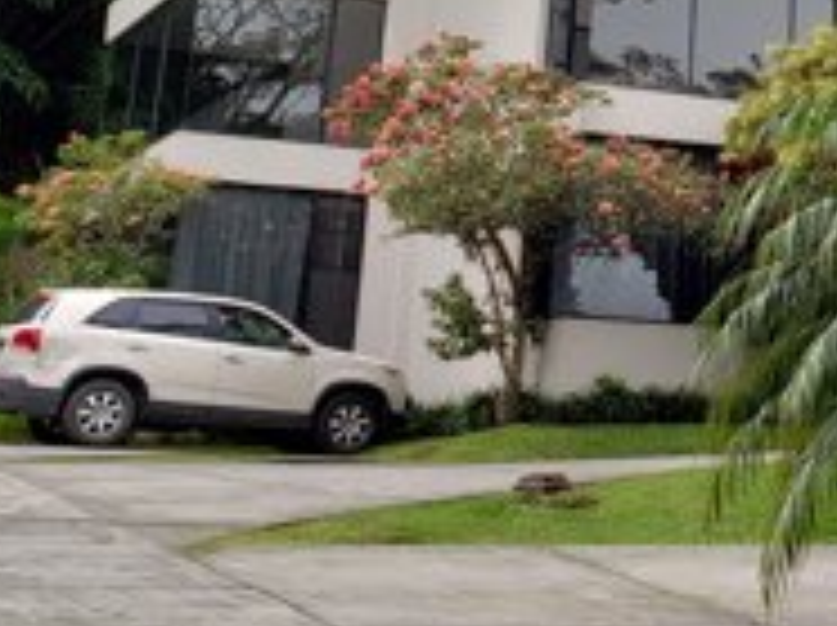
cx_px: 1069
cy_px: -176
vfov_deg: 15.8
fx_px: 2149
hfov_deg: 20.3
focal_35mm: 89
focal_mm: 4.3
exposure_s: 1/1105
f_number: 2.4
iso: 50
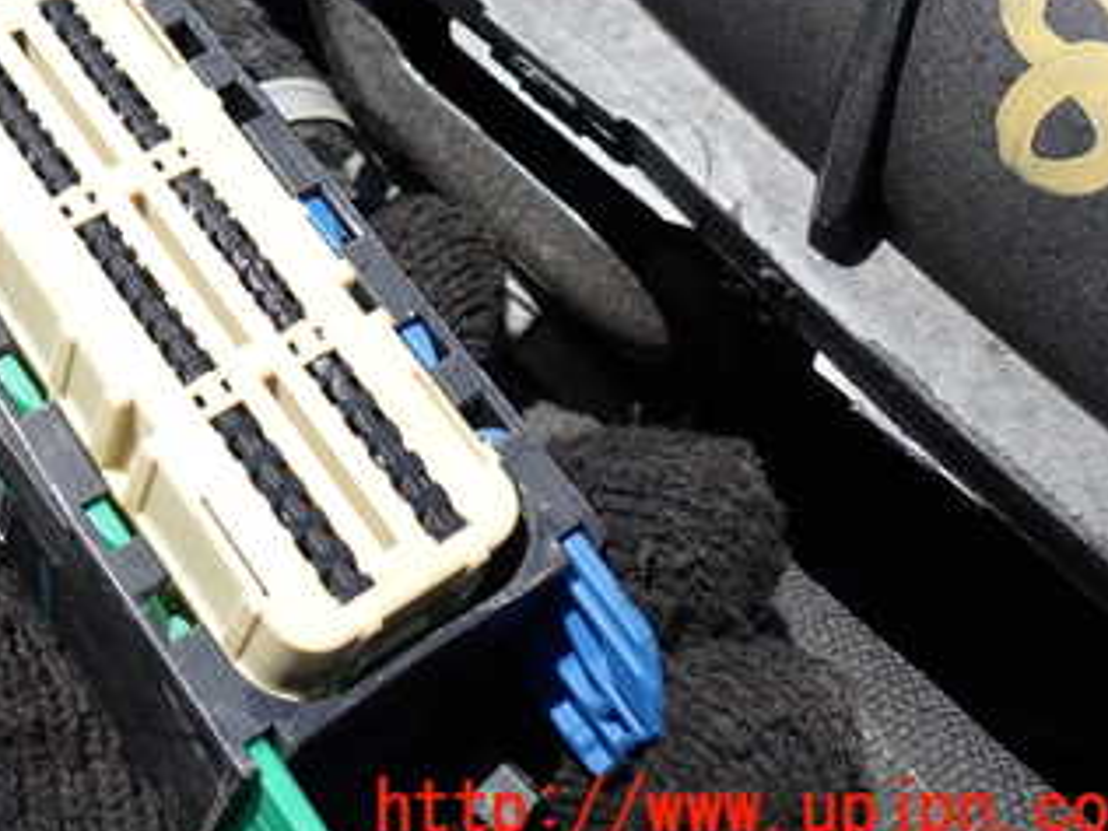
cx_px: 116
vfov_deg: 24.8
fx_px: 1824
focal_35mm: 57
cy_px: 67
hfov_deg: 32.2
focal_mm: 5.4
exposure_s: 1/1000
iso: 100
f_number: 3.2
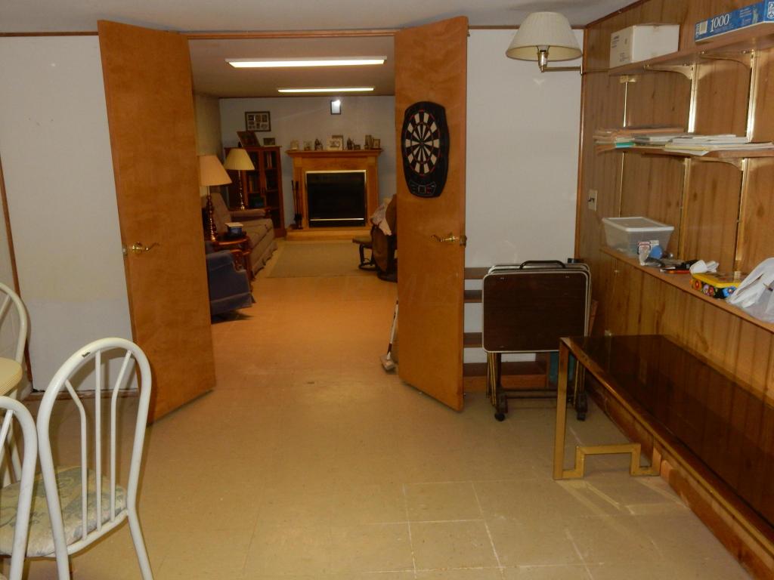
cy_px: 290
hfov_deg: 60.0
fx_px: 671
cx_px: 387
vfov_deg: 46.8
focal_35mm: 30
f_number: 4
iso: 280
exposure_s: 1/30
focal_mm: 5.4
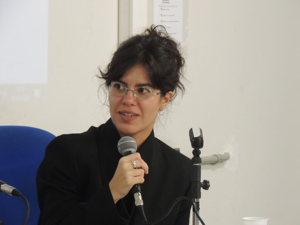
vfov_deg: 5.9
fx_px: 2167
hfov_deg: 7.9
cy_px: 112
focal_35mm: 250
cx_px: 150
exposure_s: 1/20
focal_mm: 44.5
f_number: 4.7
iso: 800
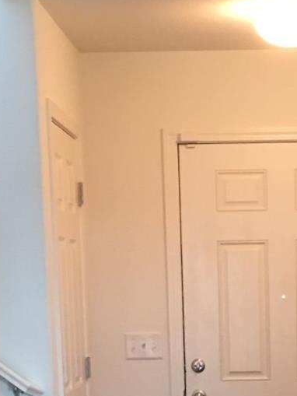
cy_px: 526
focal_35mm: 114
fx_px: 1304
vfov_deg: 16.3
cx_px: 274
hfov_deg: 12.9
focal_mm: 4.15
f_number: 2.2
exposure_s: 1/15
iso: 80
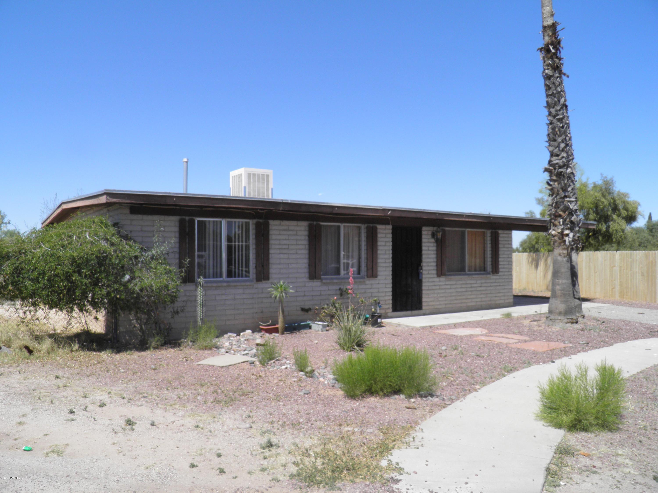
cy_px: 246
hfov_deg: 63.4
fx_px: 532
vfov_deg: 49.7
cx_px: 329
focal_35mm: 28
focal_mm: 4.9
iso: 50
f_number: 5.7
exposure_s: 1/250
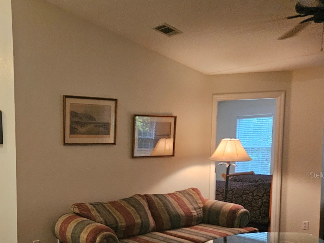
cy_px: 175
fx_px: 374
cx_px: 61
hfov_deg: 44.4
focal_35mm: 40
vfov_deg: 35.4
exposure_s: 1/120
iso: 800
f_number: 1.8
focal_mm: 5.4
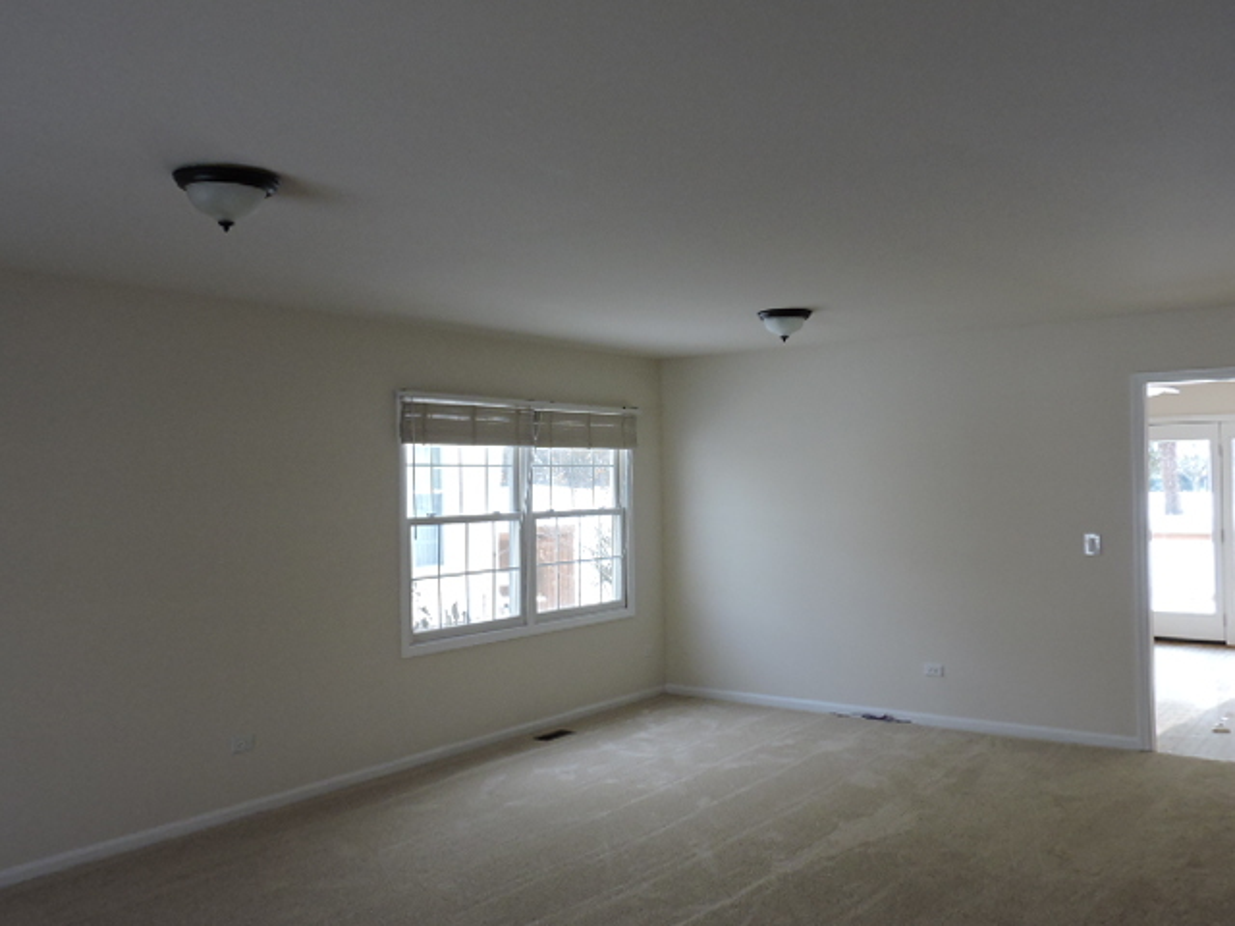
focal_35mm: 30
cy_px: 463
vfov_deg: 46.8
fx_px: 1070
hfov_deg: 60.0
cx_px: 618
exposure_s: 1/160
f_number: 3.1
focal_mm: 5.4
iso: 400
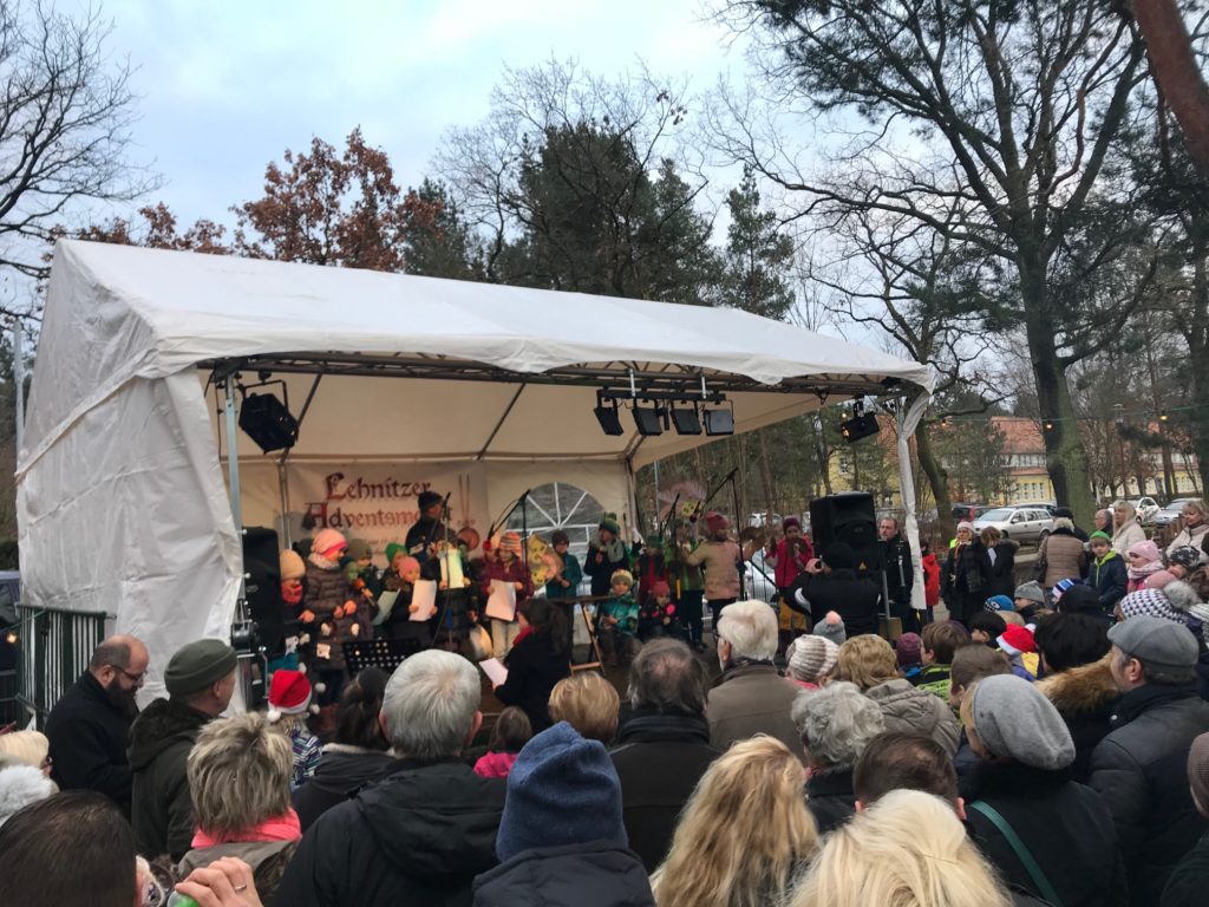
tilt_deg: +3.2
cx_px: 604
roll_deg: +3.7
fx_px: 978
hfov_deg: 63.4
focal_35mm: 28
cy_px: 454
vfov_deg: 49.7
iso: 20
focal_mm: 3.99
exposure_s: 1/117
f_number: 1.8
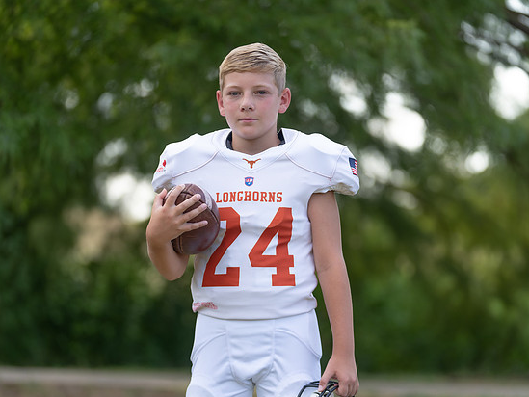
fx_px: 2354
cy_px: 213
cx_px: 262
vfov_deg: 9.6
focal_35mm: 154
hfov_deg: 12.8
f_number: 2.8
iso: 100
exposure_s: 1/400
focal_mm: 127
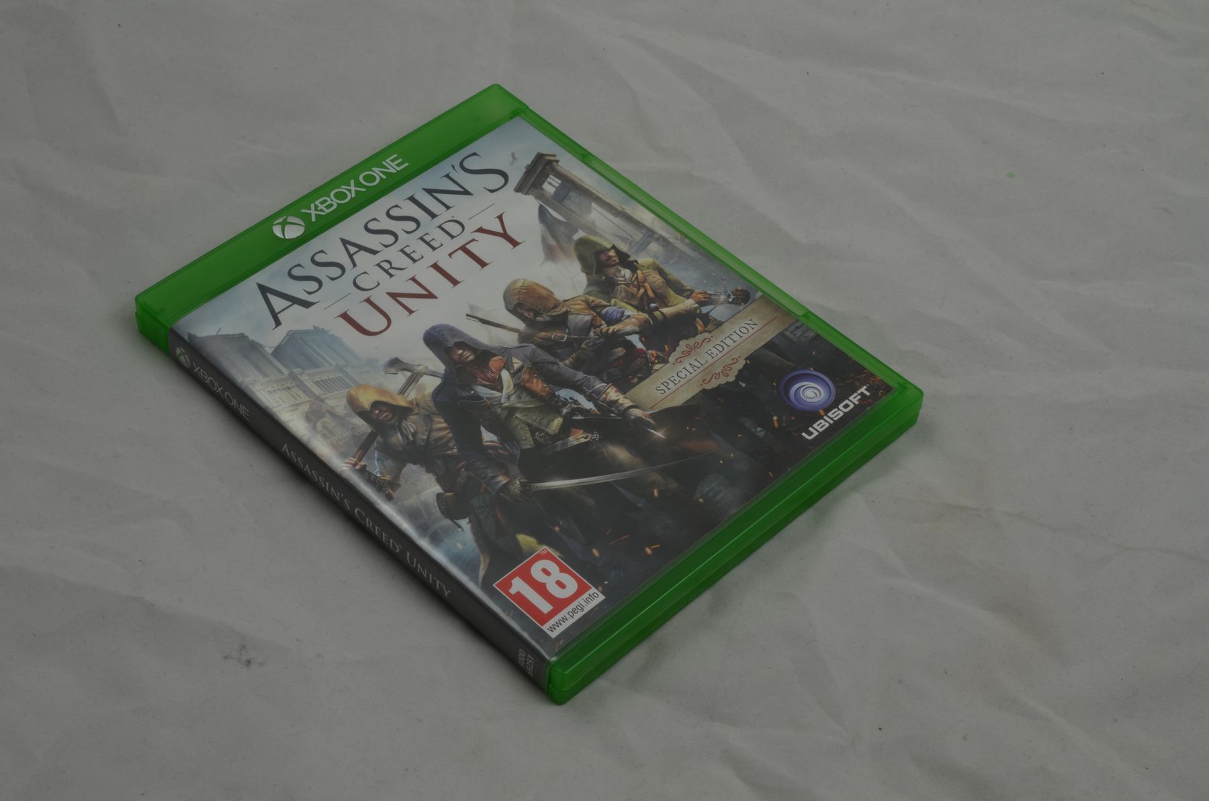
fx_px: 2011
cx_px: 604
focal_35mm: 60
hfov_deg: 33.5
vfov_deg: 22.5
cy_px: 400
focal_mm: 40
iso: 100
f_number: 20
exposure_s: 1/3
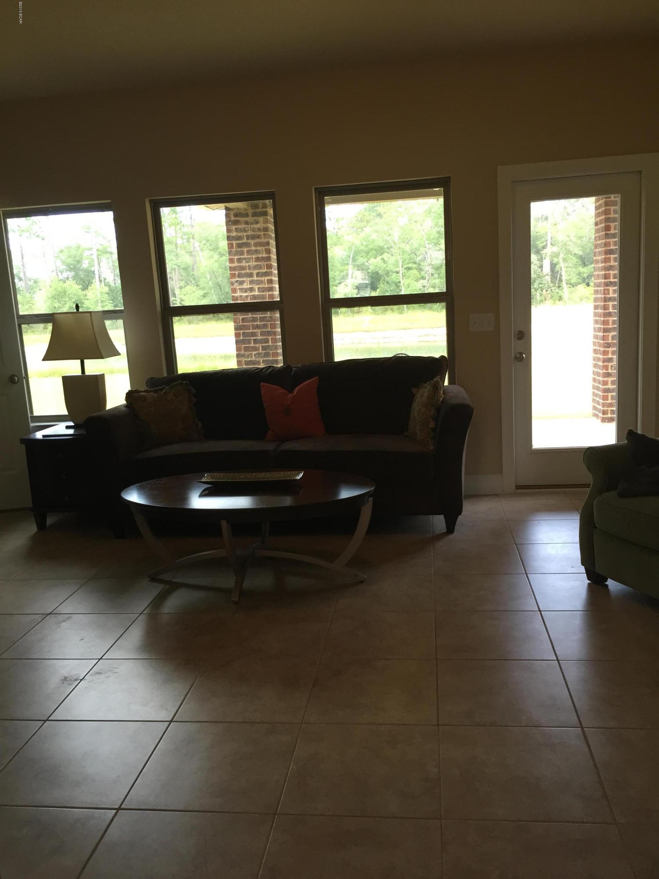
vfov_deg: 61.7
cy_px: 440
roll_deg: +2.8
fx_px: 736
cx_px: 330
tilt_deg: -9.5
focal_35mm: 29
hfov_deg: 48.2
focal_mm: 4.15
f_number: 2.2
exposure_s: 1/40
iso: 32
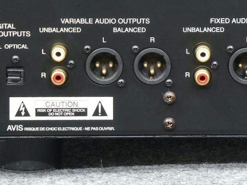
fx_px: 3610
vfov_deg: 2.9
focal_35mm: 506
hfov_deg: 3.9
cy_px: 53
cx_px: 154
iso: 200
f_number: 5.6
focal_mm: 47.5
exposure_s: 1/2.5
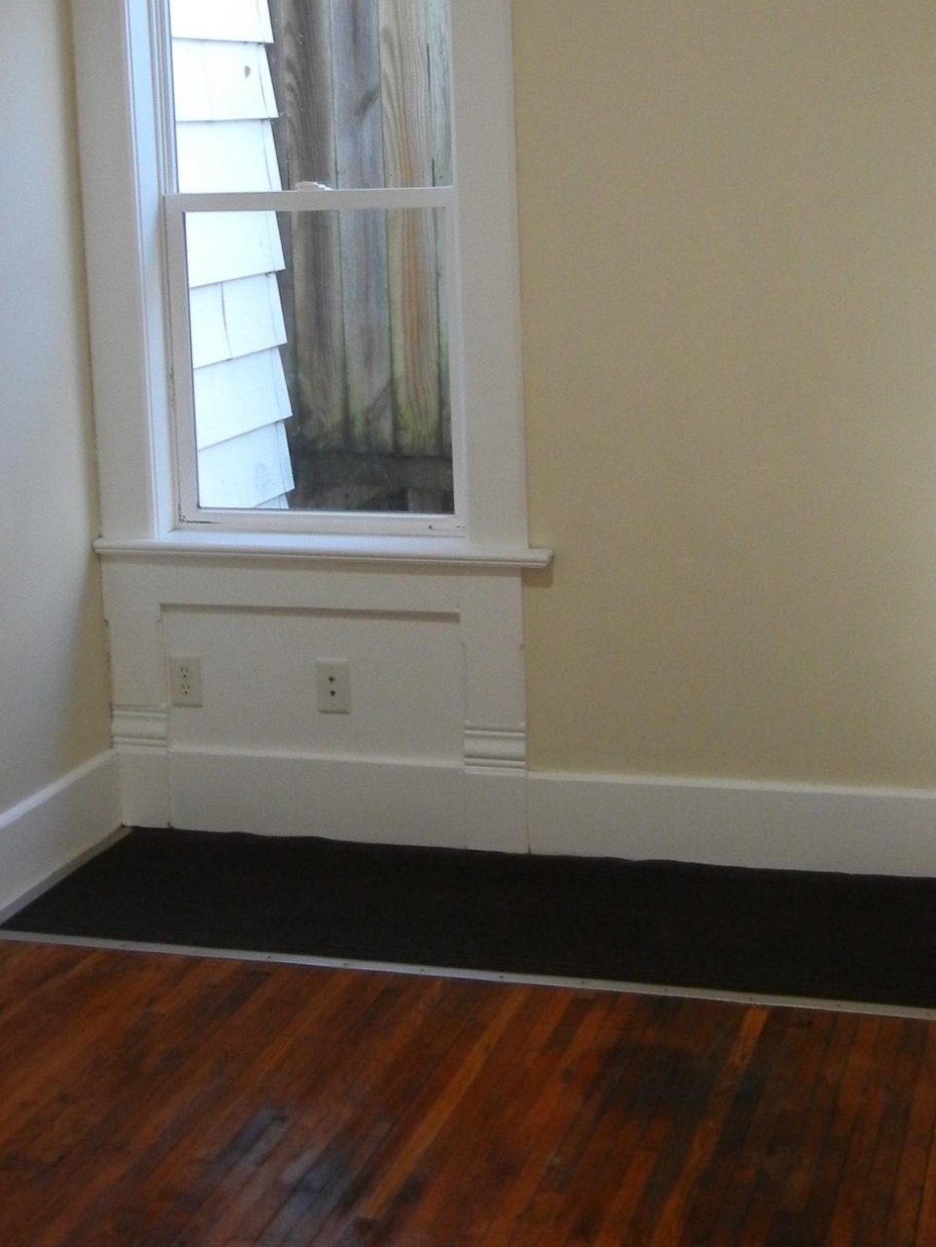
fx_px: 2018
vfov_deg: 33.9
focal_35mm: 56
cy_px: 382
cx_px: 514
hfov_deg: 26.1
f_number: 3.5
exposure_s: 1/30
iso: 331
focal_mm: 5.4
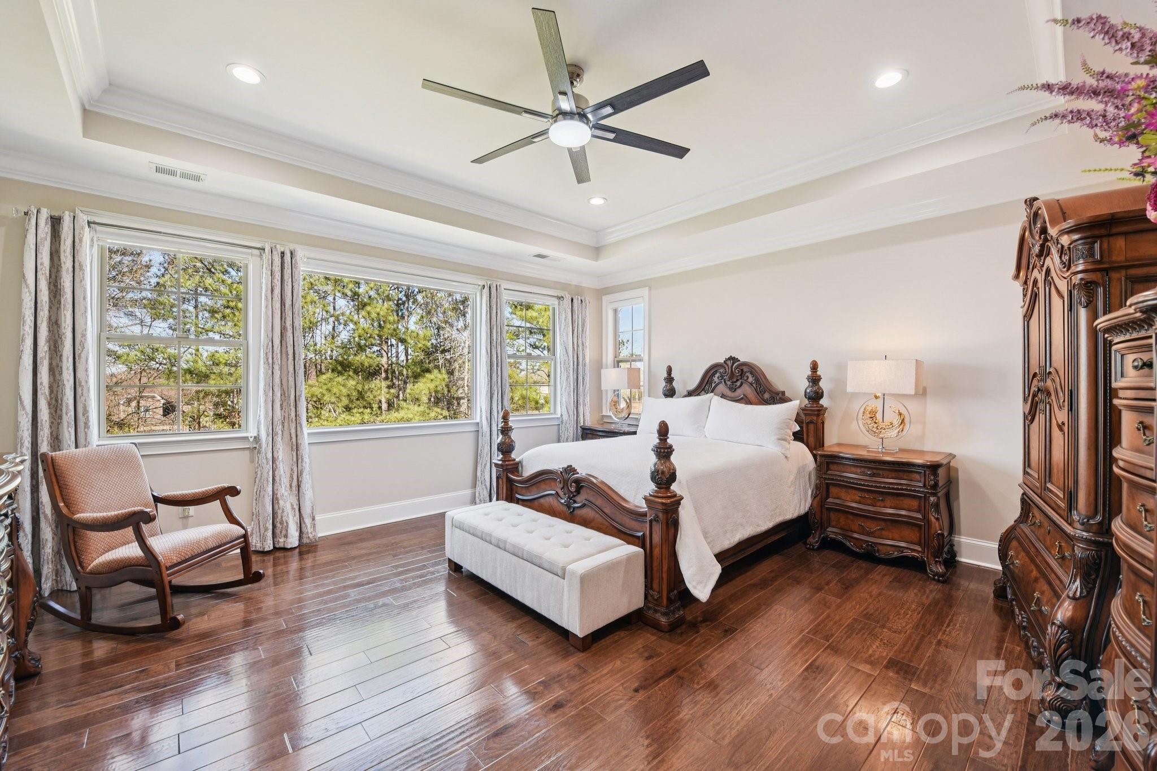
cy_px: 386
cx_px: 578
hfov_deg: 104.3
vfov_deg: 81.2
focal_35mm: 14
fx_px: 450
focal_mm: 14
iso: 200
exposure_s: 1/25
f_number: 8
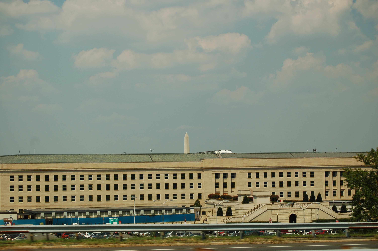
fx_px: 865
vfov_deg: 16.5
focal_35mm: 82
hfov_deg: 24.6
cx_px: 189
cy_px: 126
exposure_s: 1/200
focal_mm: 55
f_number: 7.1
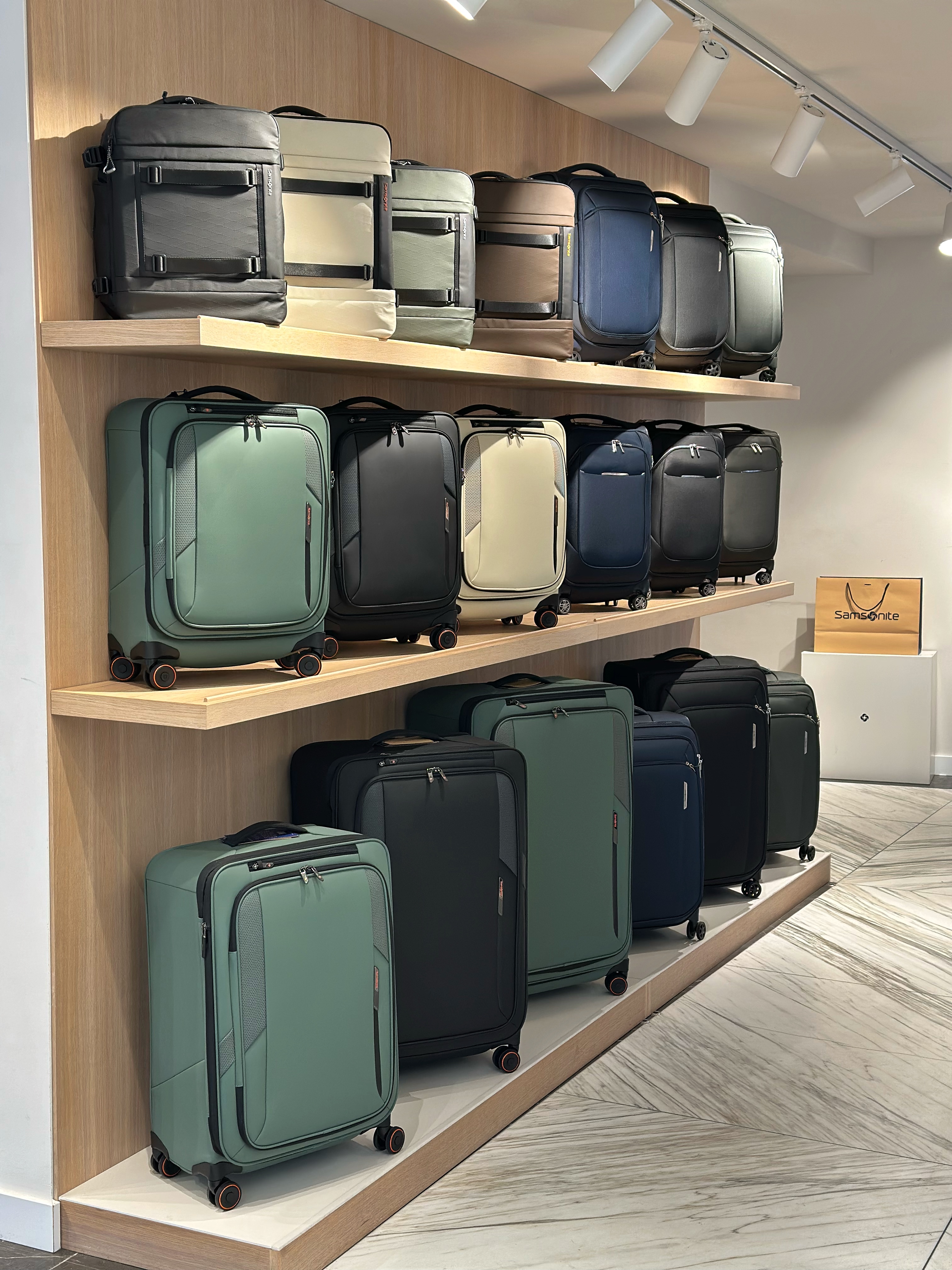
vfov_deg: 39.7
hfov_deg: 30.3
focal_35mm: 48
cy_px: 635
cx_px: 476
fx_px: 1760
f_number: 1.78
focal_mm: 6.86
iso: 100
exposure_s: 1/100
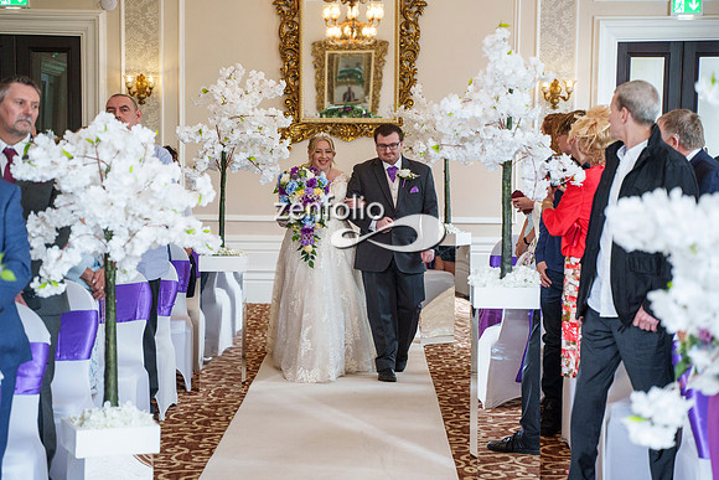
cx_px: 360
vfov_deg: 17.6
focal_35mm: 78
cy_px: 240
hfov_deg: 26.1
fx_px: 1551
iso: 1600
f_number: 4
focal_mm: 75
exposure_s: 1/200
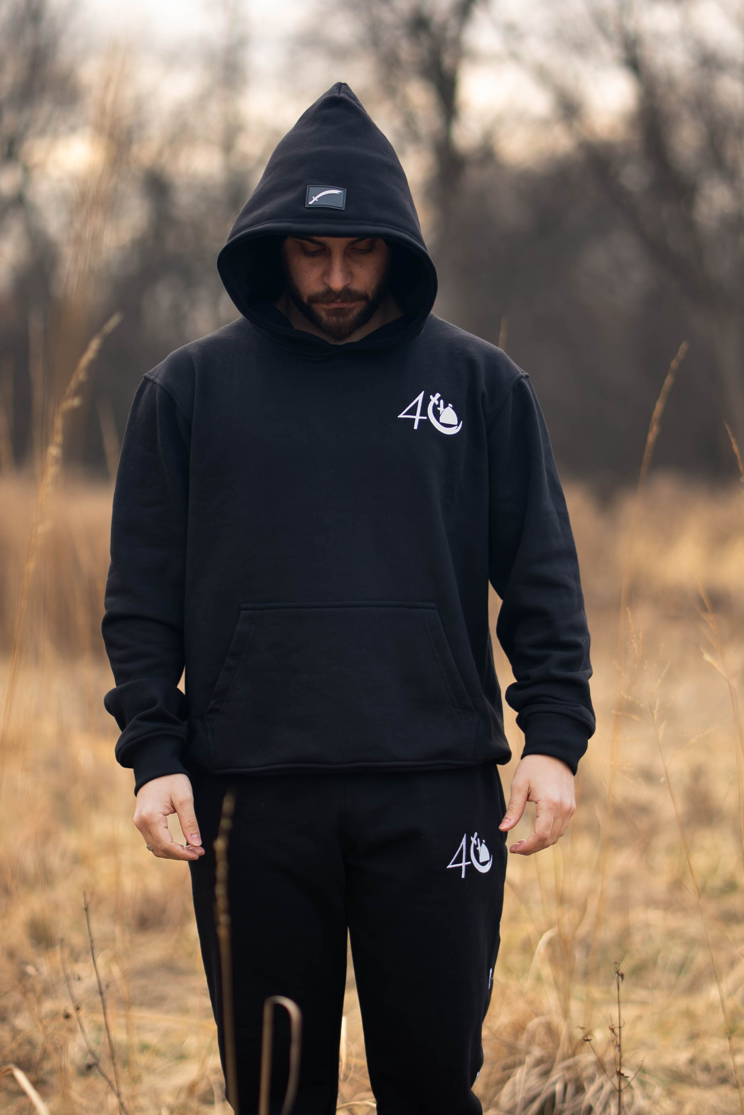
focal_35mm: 127
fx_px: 3933
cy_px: 558
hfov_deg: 10.8
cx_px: 372
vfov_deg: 16.1
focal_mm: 85
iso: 40
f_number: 1.8
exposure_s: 1/100
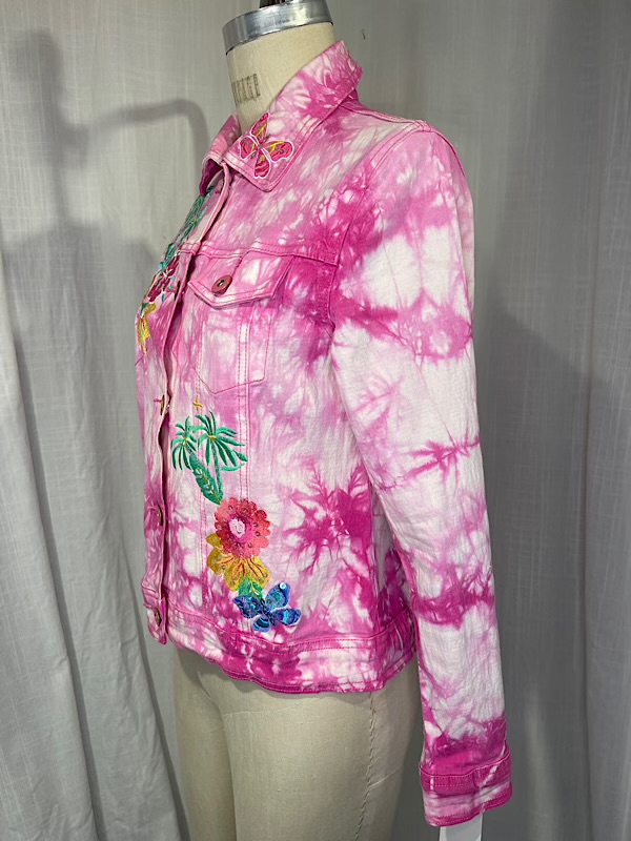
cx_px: 316
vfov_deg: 69.4
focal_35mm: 25
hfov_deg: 54.9
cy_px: 420
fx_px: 608
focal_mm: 5.1
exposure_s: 1/397
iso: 32
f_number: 1.6
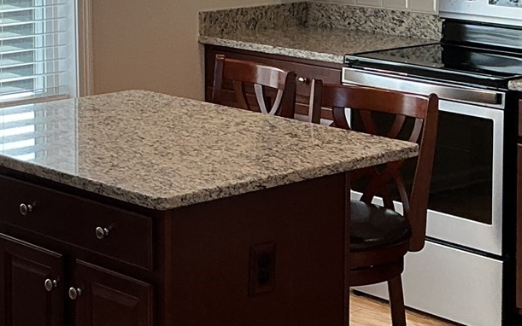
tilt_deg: -5.7
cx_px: 229
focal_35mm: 103
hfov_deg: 20.2
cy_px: -15
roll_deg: -0.1
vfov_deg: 12.5
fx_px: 1465
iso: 32
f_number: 1.8
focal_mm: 3
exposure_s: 1/120
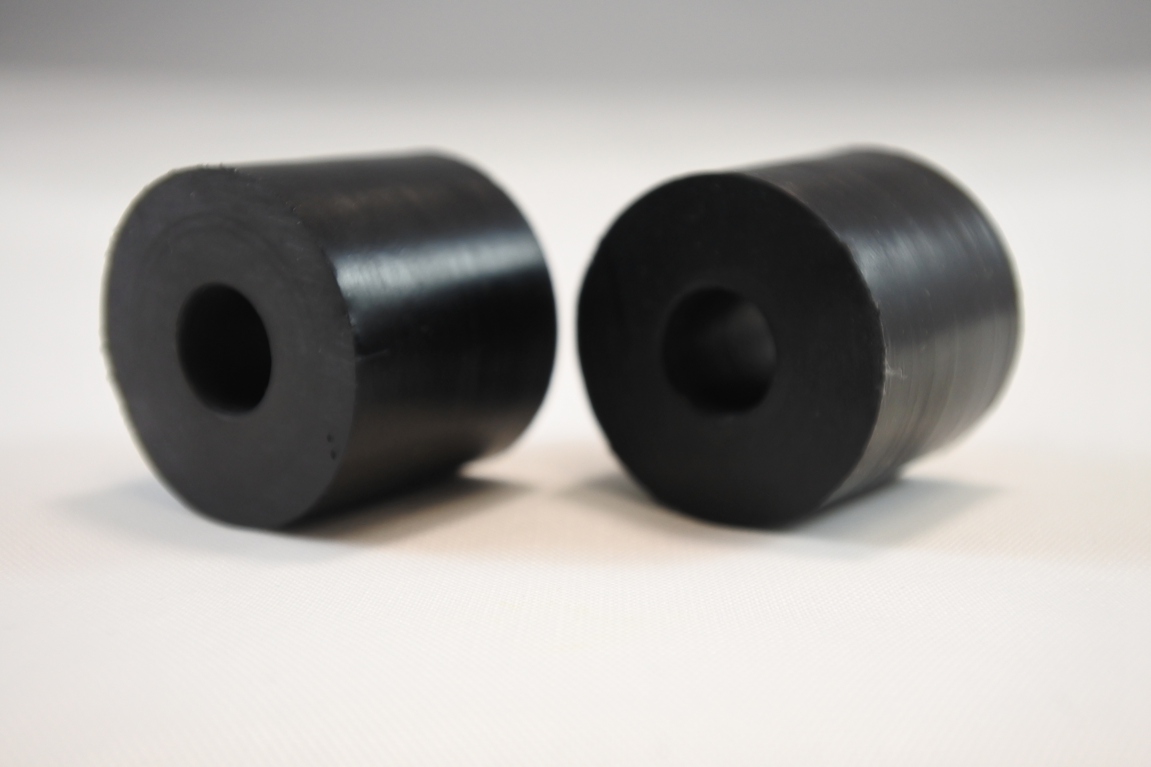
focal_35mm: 54
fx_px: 1726
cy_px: 384
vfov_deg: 25.1
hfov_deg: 36.9
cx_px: 576
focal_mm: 20.1
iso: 500
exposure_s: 1/125
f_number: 4.8
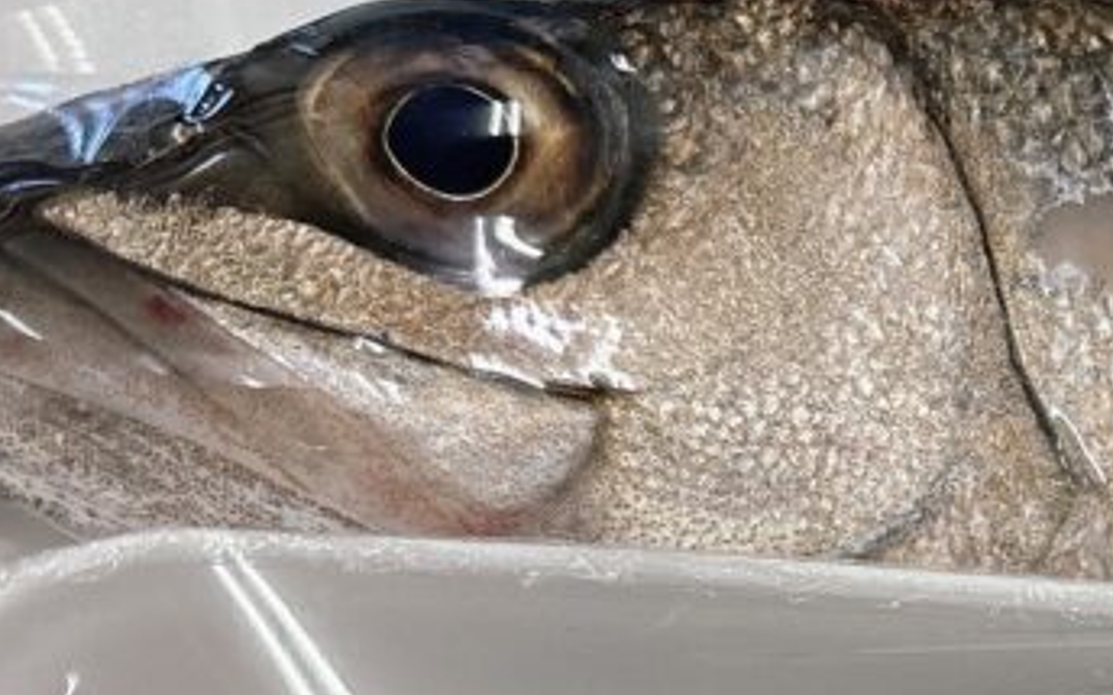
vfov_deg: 16.0
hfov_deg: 24.4
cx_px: 1317
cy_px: 912
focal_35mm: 77
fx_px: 2336
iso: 125
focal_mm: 5.96
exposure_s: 1/120
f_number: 1.6
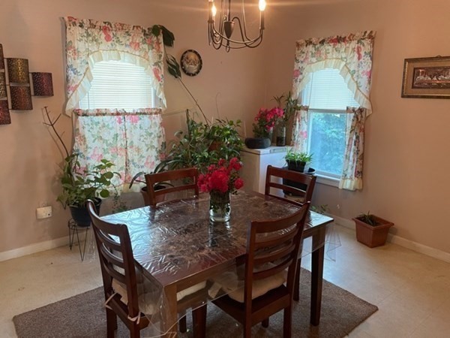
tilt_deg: -13.0
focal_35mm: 26
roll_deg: -0.2
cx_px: 225
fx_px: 338
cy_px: 169
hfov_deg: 67.3
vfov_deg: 53.1
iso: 320
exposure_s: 1/60
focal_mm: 4.2
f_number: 1.6
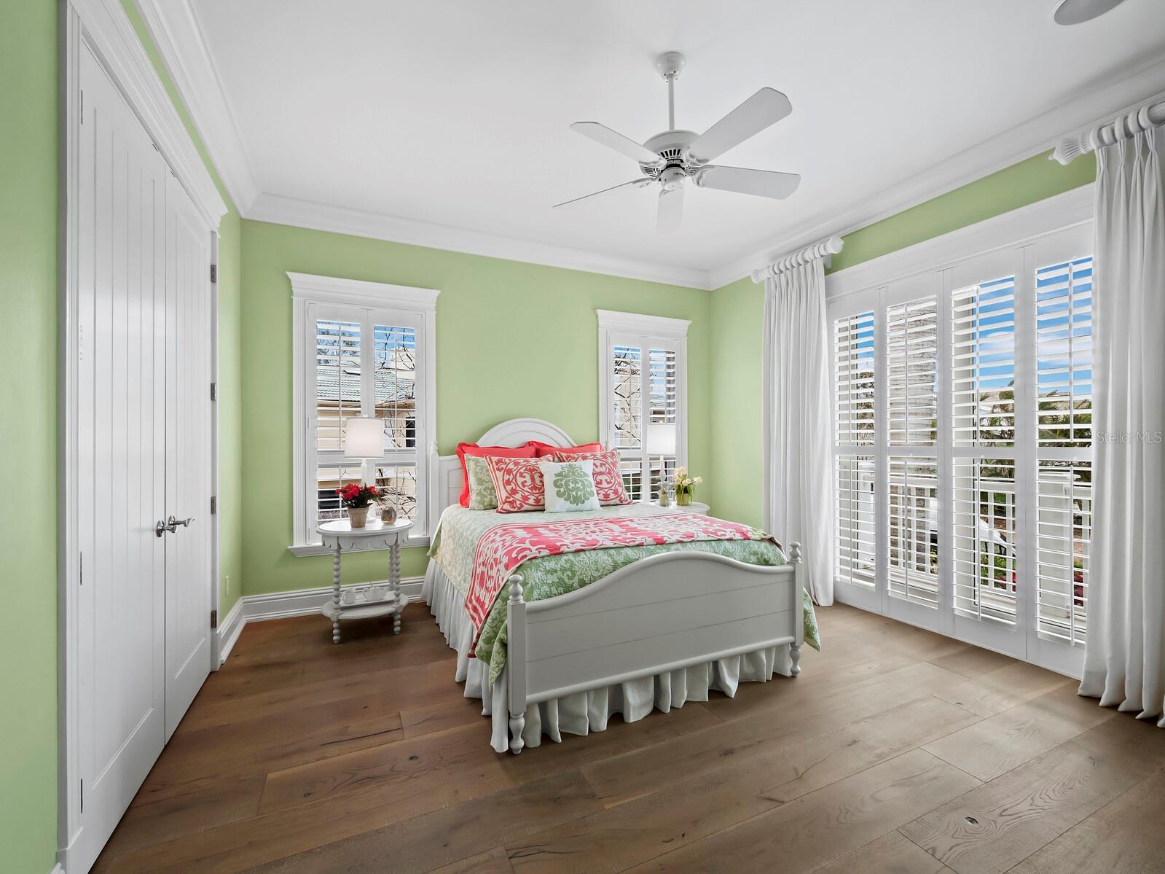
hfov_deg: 102.1
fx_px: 471
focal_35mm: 14
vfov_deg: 85.7
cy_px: 437
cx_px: 582
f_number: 11
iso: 400
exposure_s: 1/3
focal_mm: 7
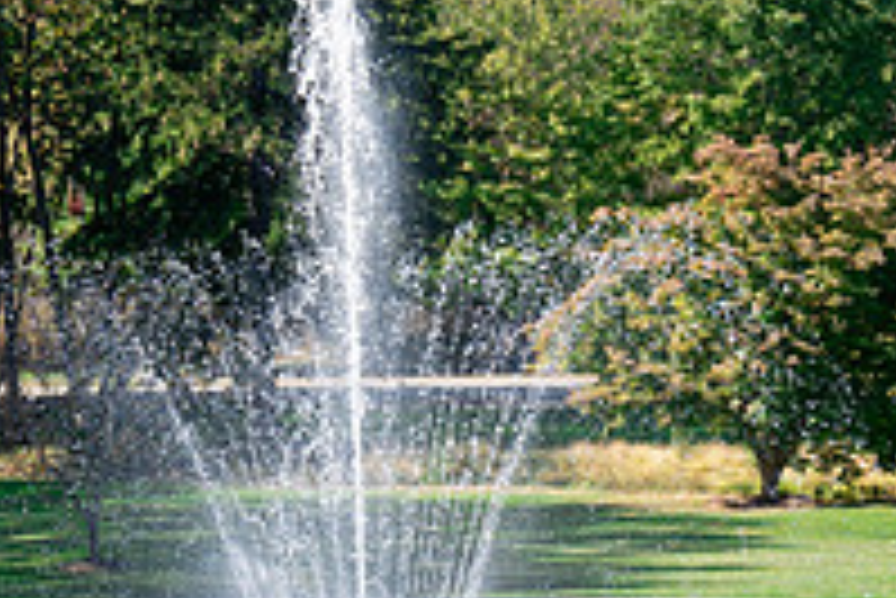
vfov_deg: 10.3
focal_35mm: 134
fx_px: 3337
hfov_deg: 15.3
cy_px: 281
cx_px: 284
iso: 250
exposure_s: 1/4000
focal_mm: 46
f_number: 2.8
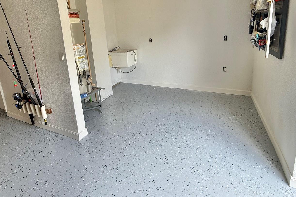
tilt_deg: -10.5
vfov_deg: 62.3
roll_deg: +3.7
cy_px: 60
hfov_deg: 86.9
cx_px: 144
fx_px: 156
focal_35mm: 19
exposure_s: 1/120
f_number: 2.2
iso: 50
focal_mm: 2.22
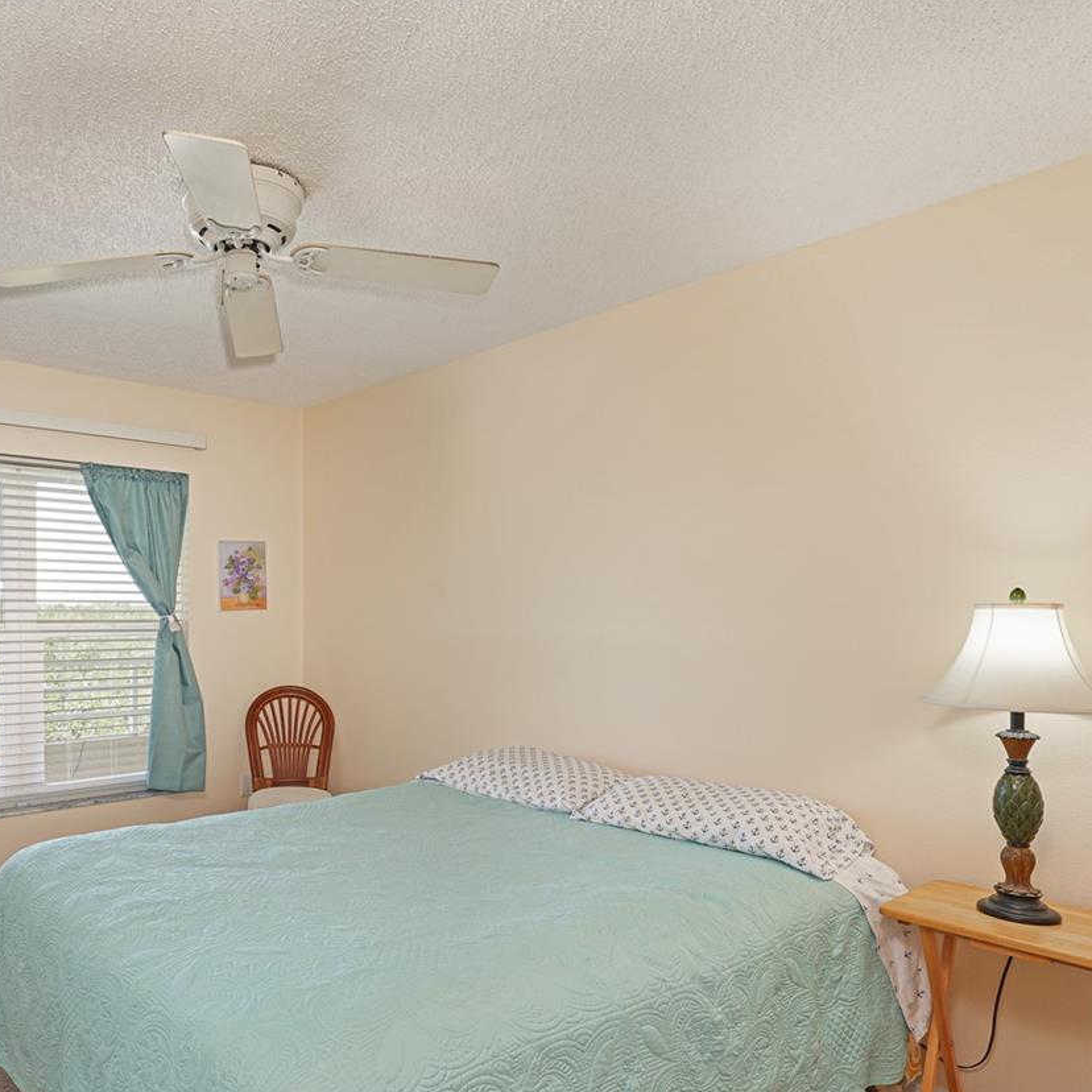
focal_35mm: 23
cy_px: 625
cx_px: 301
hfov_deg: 64.1
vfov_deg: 66.9
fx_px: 821
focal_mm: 14
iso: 100
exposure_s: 1/10
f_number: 9
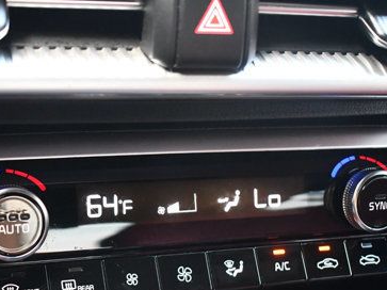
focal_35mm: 73
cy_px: 227
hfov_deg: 26.6
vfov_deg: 20.0
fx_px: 816
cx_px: 149
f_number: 4.2
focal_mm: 29
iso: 5000
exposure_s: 1/60
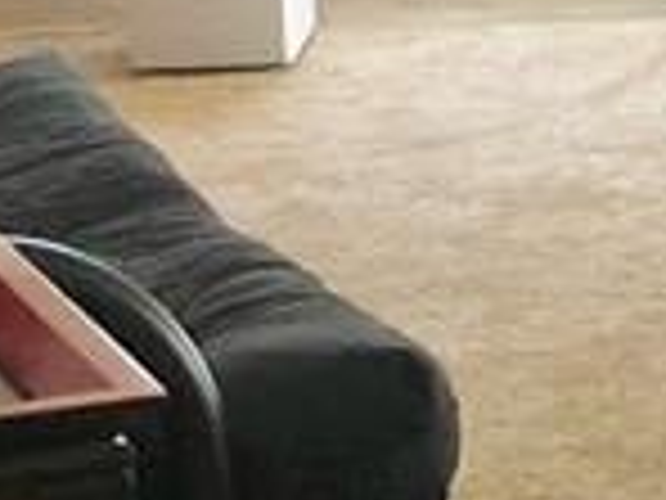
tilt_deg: -3.2
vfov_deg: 7.4
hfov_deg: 9.7
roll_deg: +0.1
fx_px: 3732
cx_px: 1202
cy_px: -432
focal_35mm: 194
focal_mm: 3.99
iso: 80
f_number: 1.8
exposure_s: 1/15
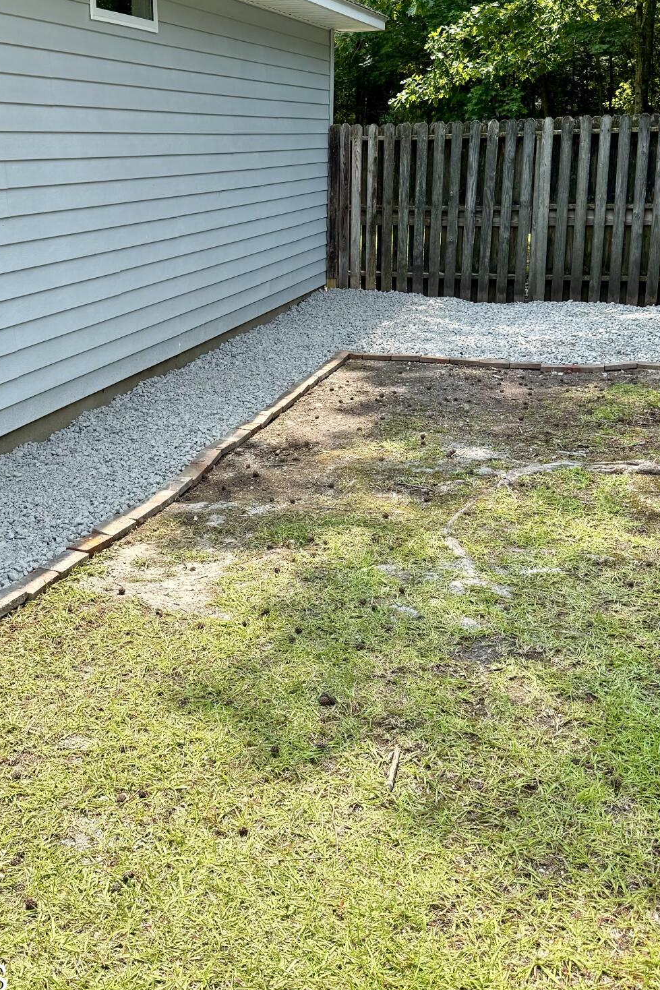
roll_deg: +0.6
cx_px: 226
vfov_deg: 55.1
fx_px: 935
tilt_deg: -13.6
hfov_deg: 38.5
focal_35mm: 34
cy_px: 366
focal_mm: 6.76
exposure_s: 1/1855
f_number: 1.78
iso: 80
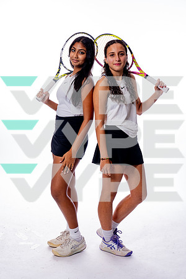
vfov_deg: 36.2
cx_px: 93
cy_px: 140
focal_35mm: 55
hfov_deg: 24.6
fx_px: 426
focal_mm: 55
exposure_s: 1/250
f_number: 8
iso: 400
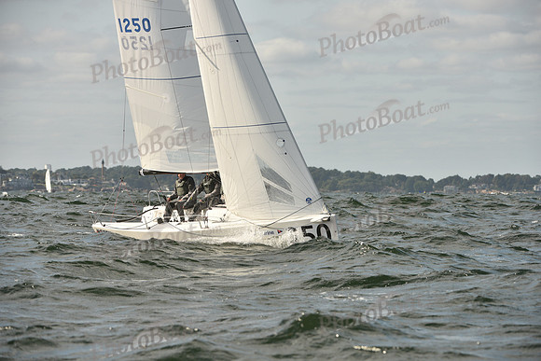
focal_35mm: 200
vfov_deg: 6.9
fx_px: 3006
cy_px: 180
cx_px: 270
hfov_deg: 10.3
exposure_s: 1/1600
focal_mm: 200
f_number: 7.1
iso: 320
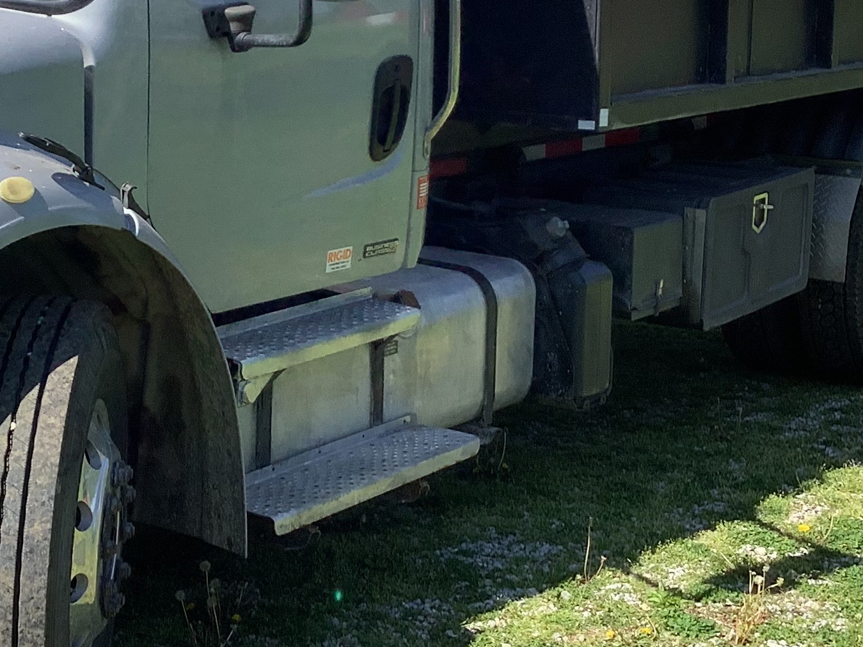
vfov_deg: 19.5
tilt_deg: -7.6
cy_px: 171
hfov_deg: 25.6
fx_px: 1870
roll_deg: -2.0
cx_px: 188
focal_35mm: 75
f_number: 2.4
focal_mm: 3.3
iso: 25
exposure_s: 1/741
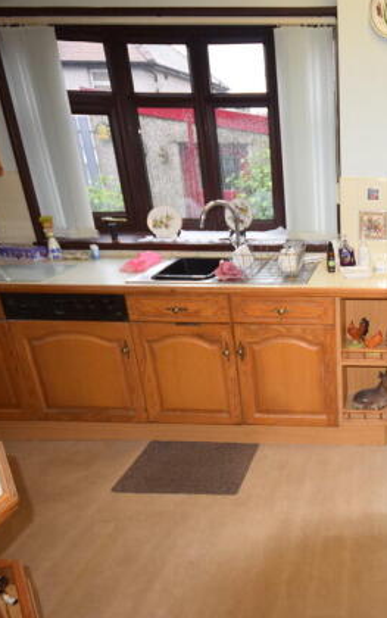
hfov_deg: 40.8
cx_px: 370
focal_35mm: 27
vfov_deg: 67.6
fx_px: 462
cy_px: 316
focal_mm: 11.5
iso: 800
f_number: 5
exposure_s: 1/100
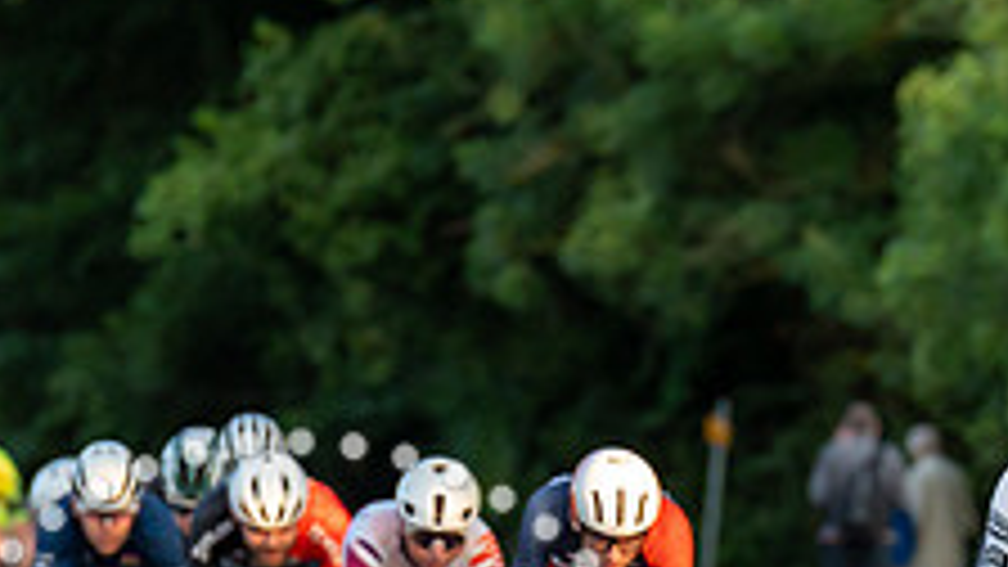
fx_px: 19191
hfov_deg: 3.0
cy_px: 642
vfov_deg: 1.7
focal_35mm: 718
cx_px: 1422
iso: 1000
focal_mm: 200
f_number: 4
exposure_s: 1/800
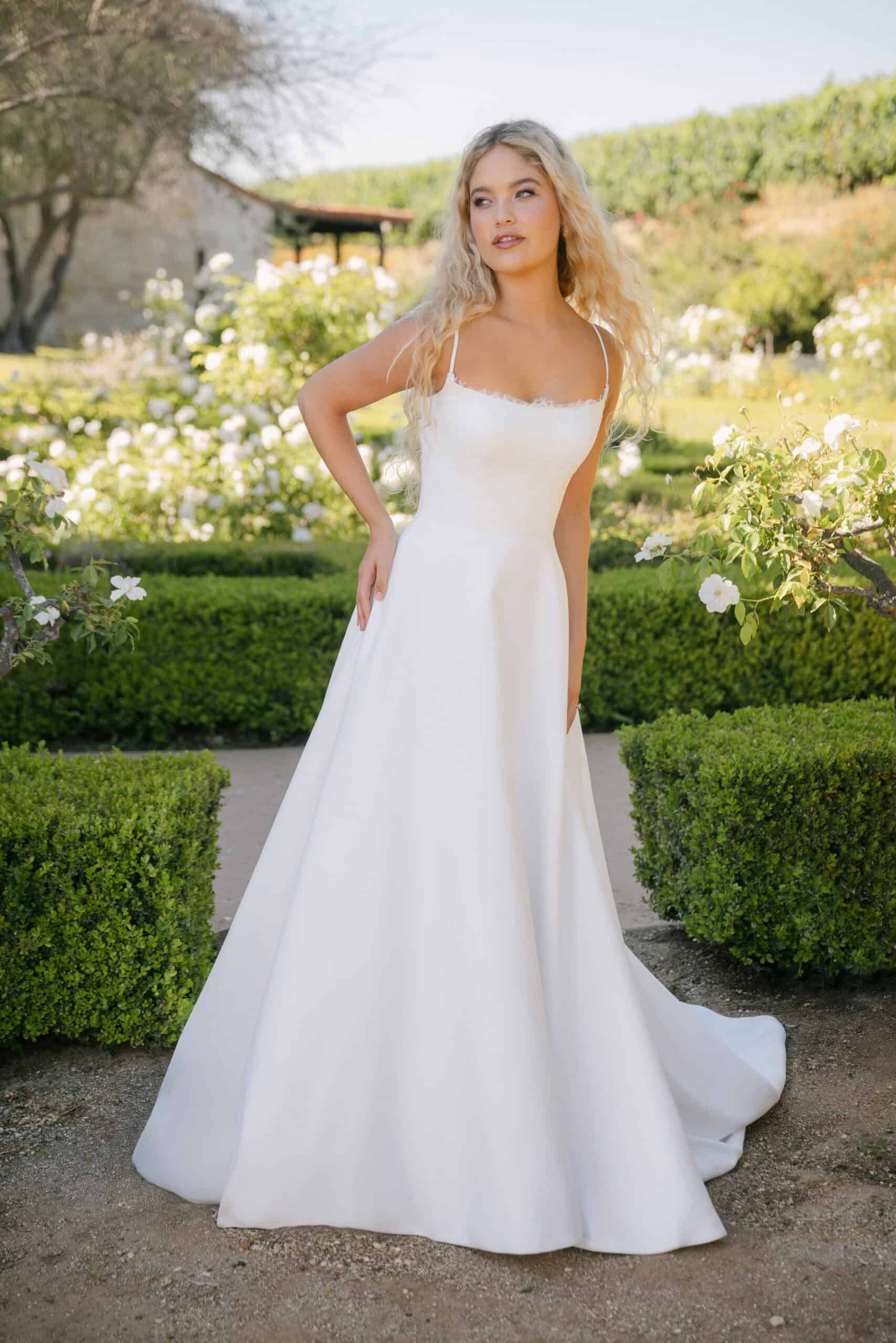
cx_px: 448
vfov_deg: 33.4
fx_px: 2240
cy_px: 672
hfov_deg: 22.6
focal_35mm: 60
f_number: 3.2
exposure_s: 1/250
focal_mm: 60
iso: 64
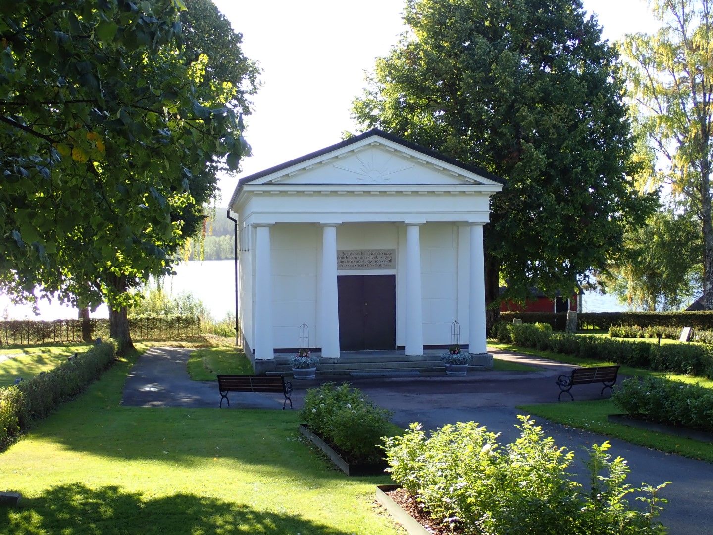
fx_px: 947
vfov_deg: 31.5
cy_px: 268
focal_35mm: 46
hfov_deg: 41.2
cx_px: 356
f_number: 4.5
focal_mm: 8.41
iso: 100
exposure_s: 1/125
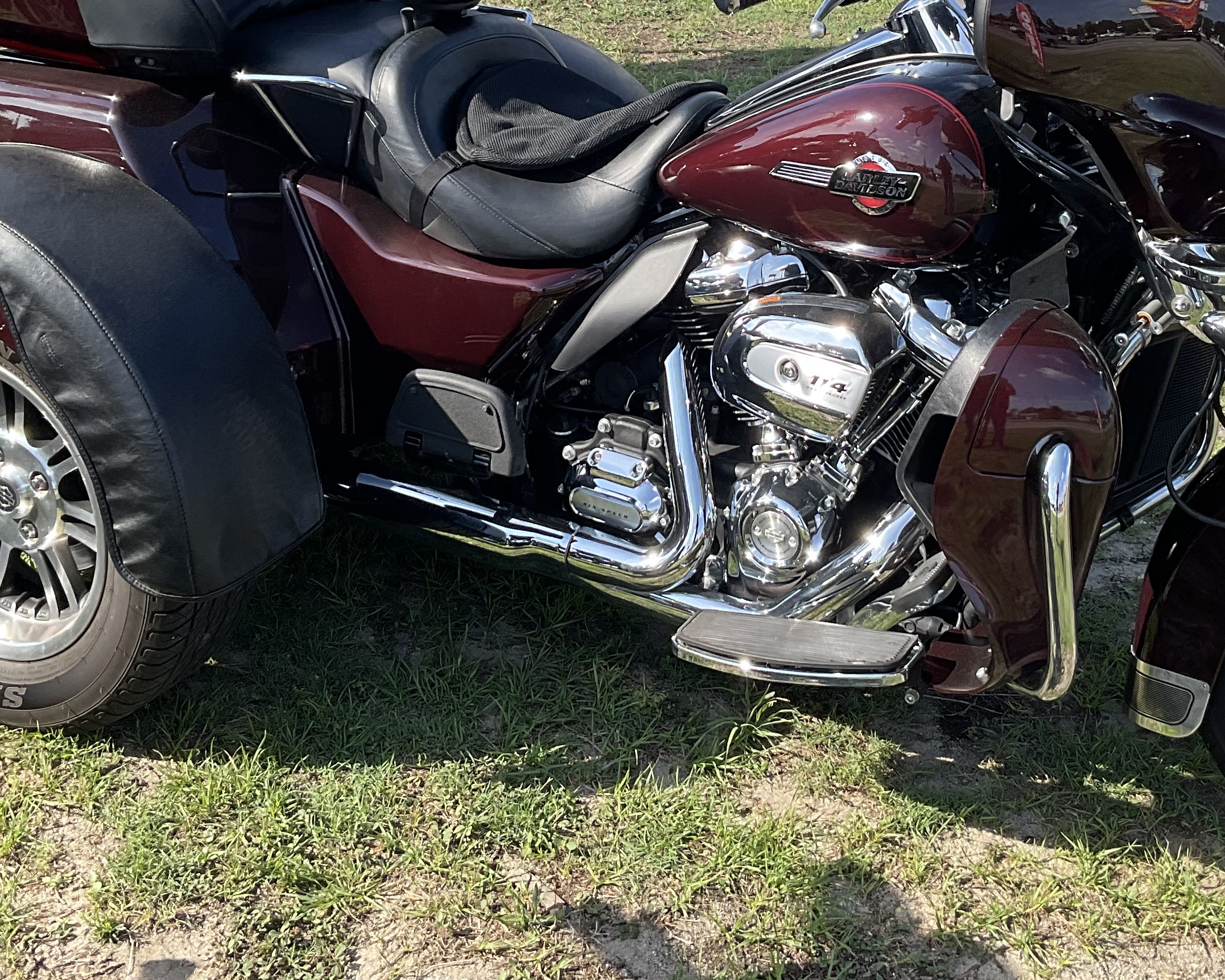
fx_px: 1922
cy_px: 241
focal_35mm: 53
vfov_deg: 28.2
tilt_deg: -21.1
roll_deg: -2.5
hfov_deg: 35.3
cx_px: 708
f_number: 1.8
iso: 16
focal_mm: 3
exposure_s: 1/657
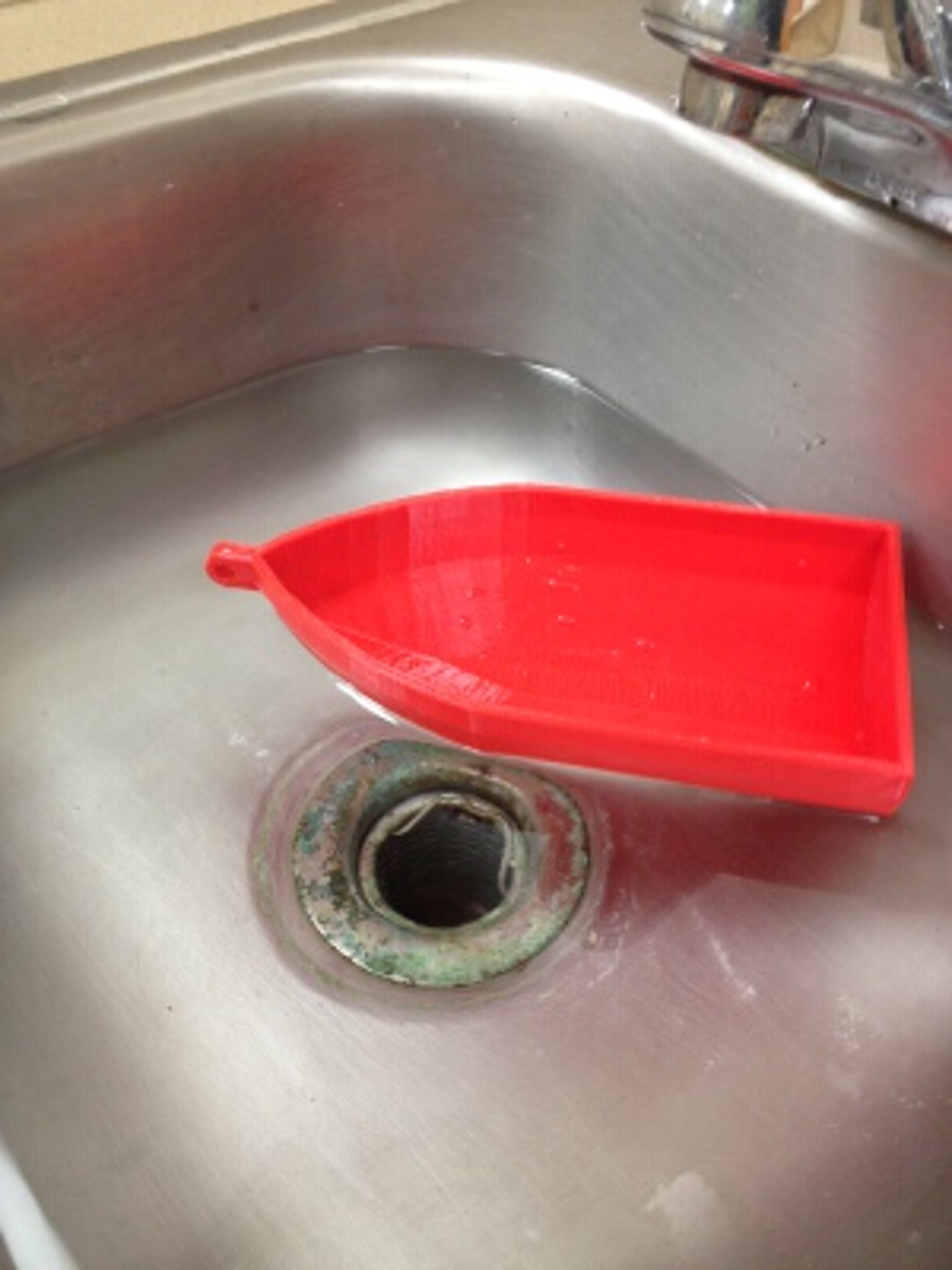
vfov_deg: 55.4
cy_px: 635
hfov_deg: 42.9
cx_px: 476
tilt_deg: -47.0
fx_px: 1210
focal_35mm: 33
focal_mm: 4.12
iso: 80
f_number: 2.4
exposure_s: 1/20
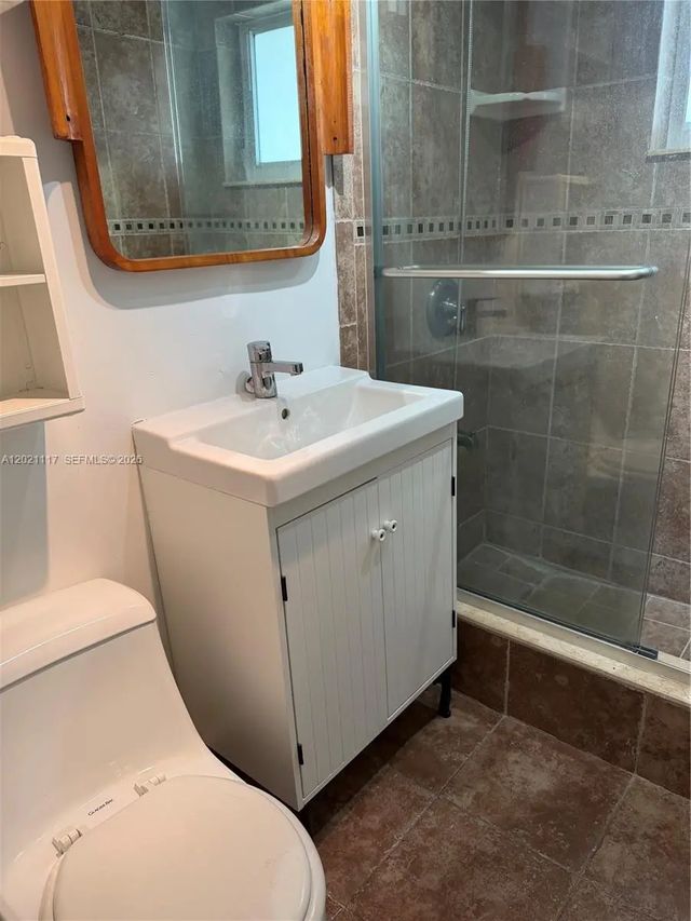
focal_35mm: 24
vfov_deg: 71.6
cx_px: 346
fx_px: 639
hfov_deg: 56.8
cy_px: 460
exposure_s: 1/120
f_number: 1.78
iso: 160
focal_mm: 6.76
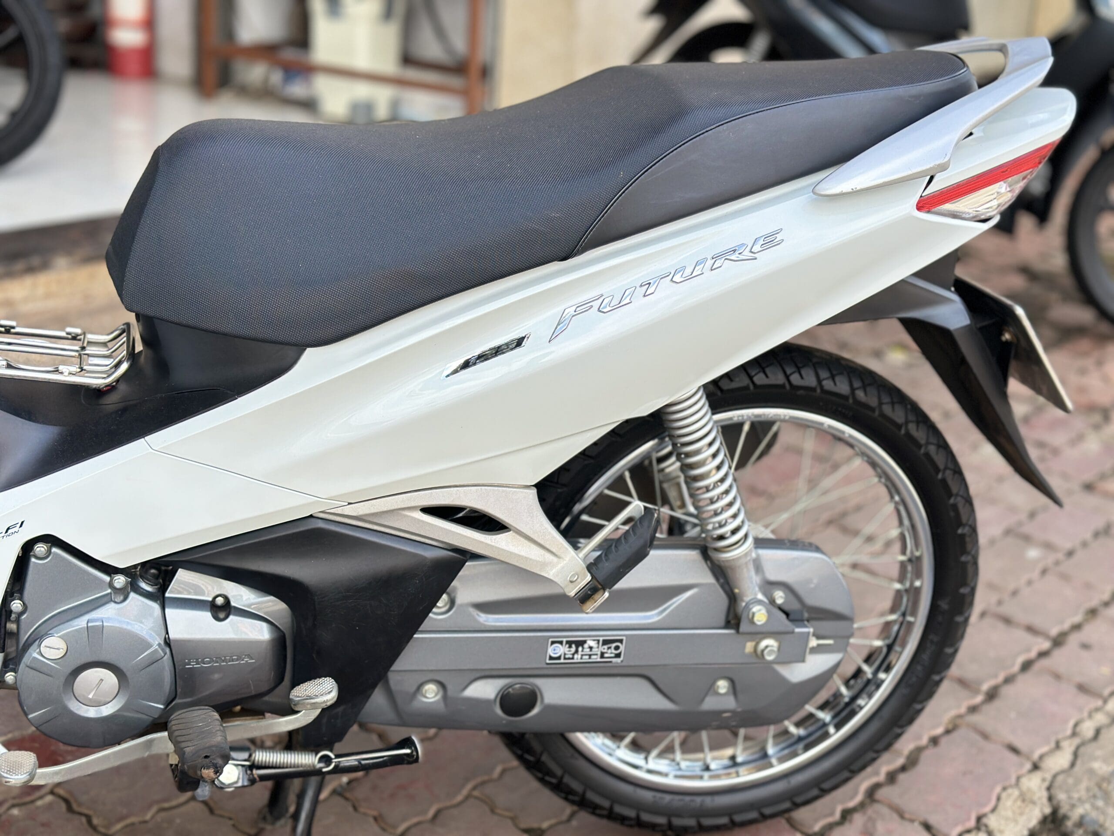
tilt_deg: -18.8
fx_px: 1545
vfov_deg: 30.3
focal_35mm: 48
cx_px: 557
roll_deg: -4.4
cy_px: 418
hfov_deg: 39.7
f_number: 1.78
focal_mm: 6.86
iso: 80
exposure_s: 1/672
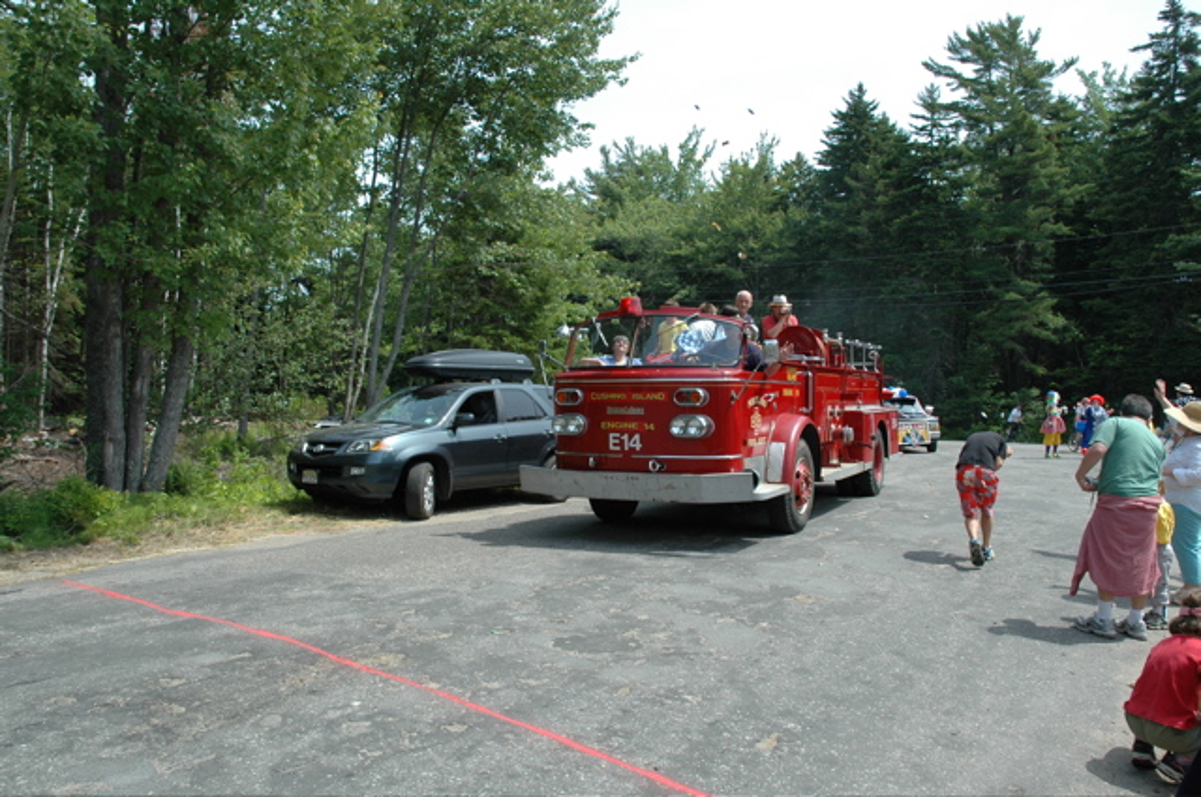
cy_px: 398
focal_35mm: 27
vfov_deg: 47.8
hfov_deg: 67.4
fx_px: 900
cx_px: 600
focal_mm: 18
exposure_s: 1/250
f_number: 9
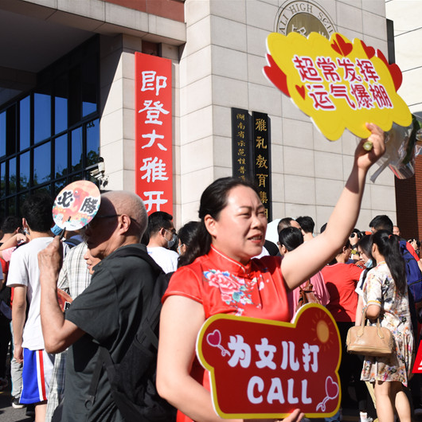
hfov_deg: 33.6
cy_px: 211
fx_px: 690
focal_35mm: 50
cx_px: 299
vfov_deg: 34.0
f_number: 4
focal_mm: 26
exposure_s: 1/8000
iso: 720
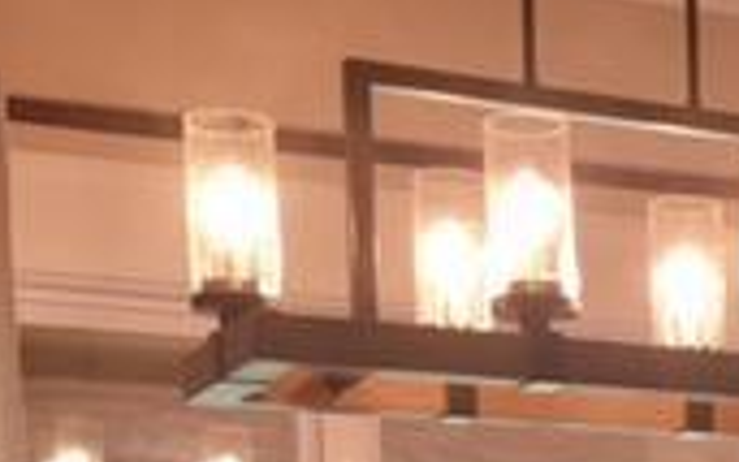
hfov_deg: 16.9
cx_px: 1003
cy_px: 924
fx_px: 2317
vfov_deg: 10.5
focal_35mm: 115
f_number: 2.2
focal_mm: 4.15
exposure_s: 1/30
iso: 40
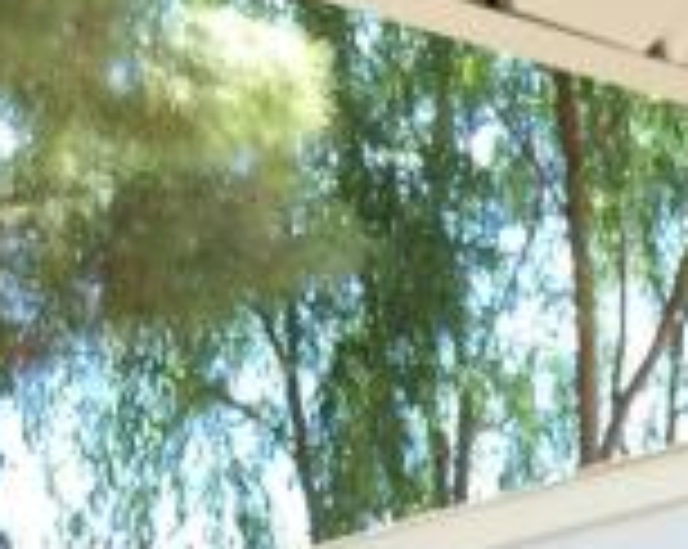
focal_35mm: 190
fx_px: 3864
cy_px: 1570
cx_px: 1313
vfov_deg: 7.3
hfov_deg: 9.6
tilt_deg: -1.7
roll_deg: -0.7
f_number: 2.2
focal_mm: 4.15
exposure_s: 1/181
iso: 32
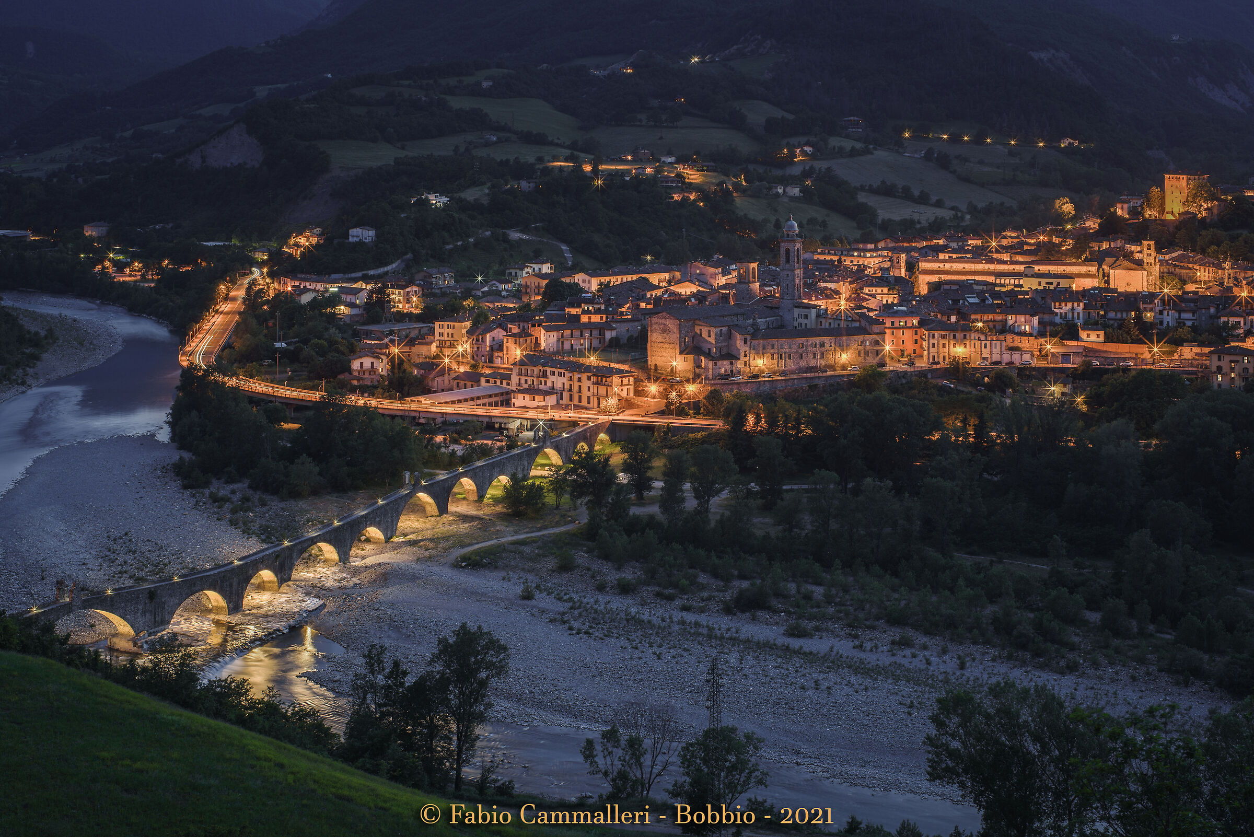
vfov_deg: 27.0
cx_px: 627
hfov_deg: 39.6
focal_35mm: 50
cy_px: 418
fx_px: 1742
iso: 100
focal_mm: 50
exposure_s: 30
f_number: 8
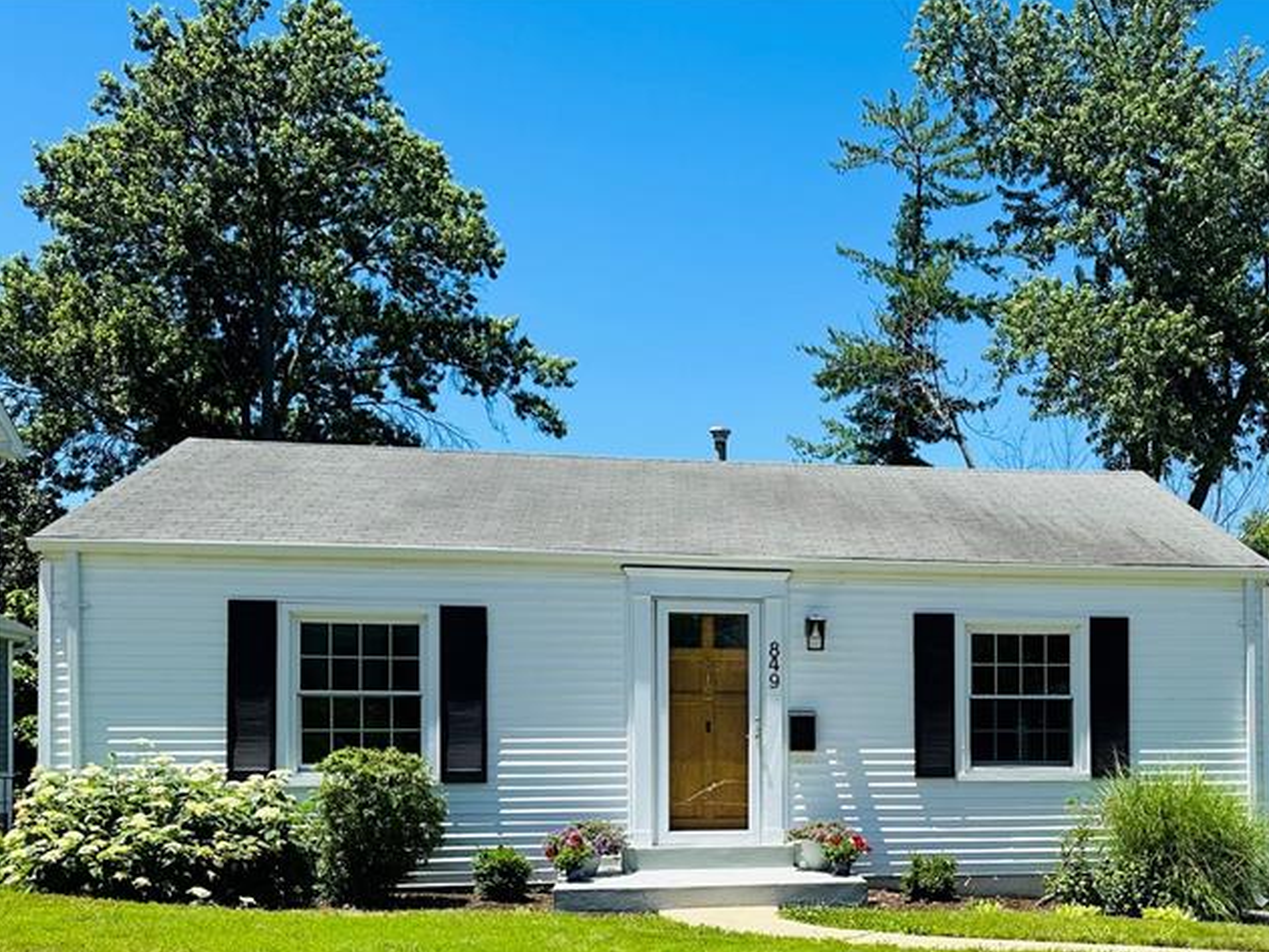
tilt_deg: +2.0
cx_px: 933
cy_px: 765
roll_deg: +0.3
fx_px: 1430
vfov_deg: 35.6
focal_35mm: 39
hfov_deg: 46.3
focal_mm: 6.86
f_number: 1.78
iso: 80
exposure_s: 1/3058
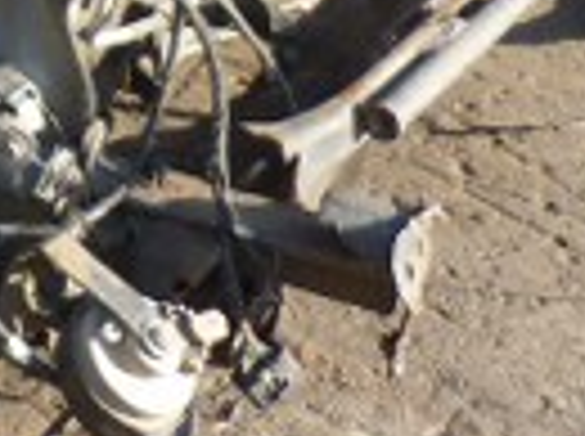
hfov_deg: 11.5
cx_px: -616
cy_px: -593
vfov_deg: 8.8
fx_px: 2598
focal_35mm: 154
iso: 80
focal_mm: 4.5
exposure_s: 1/125
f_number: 3.2
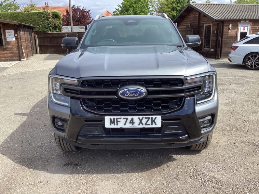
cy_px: 97
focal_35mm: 31
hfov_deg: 58.4
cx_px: 130
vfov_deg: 45.4
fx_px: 232
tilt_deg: -15.1
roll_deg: +1.0
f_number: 2.4
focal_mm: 3.3
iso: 25
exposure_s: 1/823
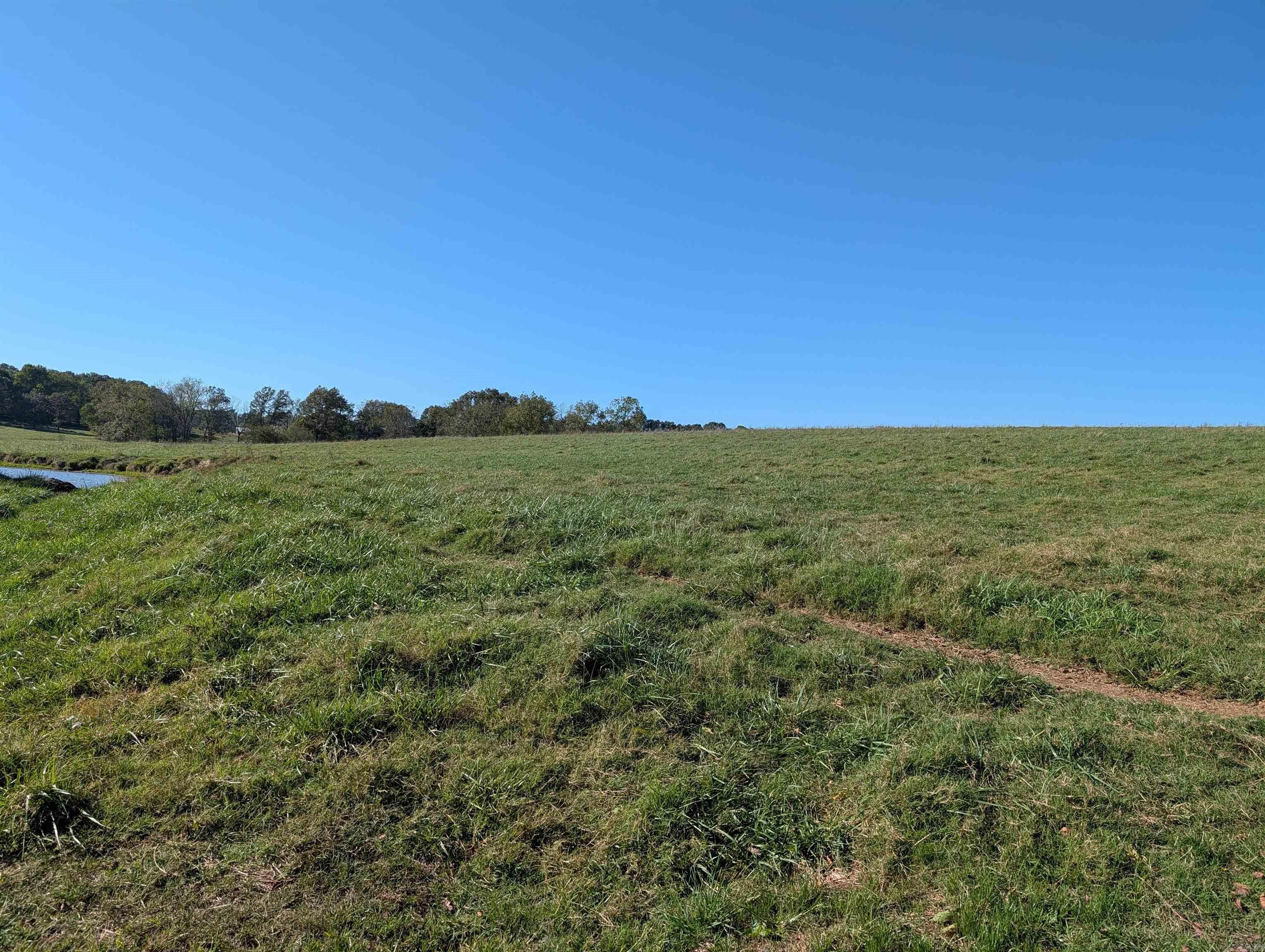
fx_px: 878
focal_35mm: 24
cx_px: 632
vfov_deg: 56.9
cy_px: 476
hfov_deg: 71.5
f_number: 1.68
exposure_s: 1/1195
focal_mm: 6.9
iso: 20
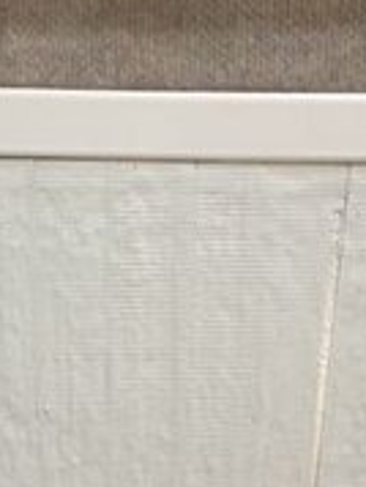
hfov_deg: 22.6
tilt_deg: +64.8
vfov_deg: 29.5
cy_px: 345
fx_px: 914
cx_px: 137
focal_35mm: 65
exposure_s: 1/30
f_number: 2.2
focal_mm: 4.15
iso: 80
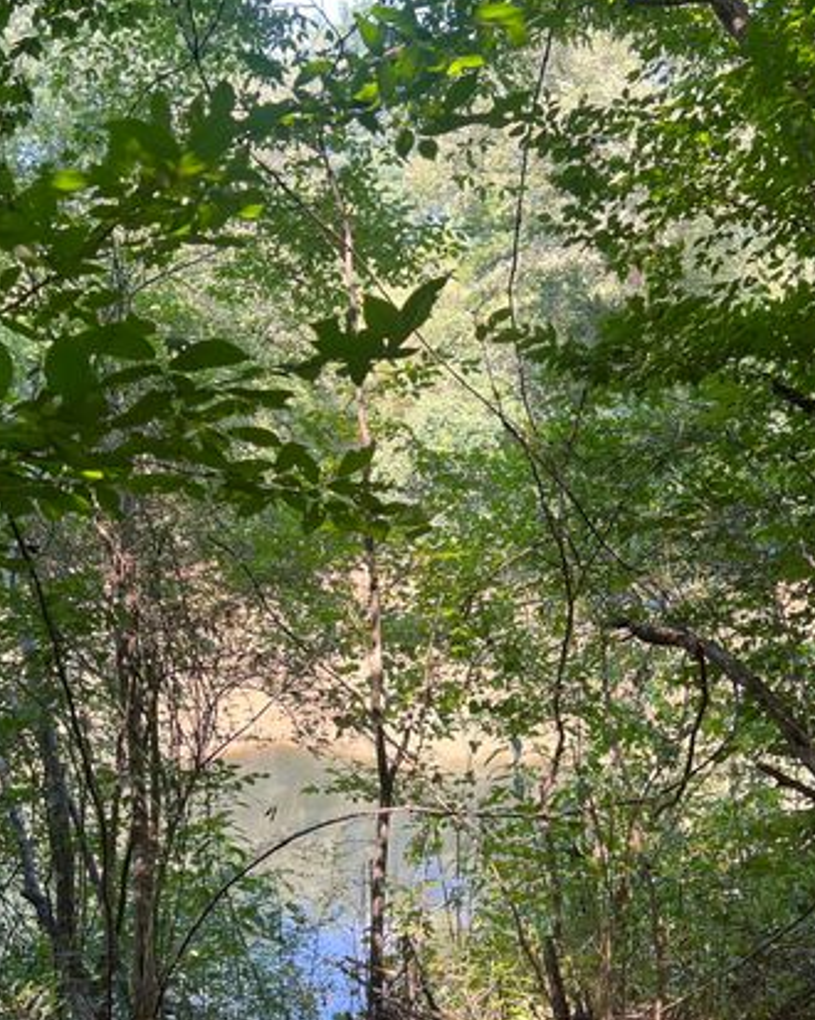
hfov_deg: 36.4
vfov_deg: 44.8
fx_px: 1237
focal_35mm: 41
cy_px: 515
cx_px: 437
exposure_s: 1/134
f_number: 1.5
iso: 32
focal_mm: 5.7
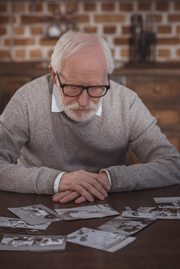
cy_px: 134
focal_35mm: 85
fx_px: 637
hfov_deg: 16.1
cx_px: 90
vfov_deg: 23.9
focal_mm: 85
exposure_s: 1/160
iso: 100
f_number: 3.5
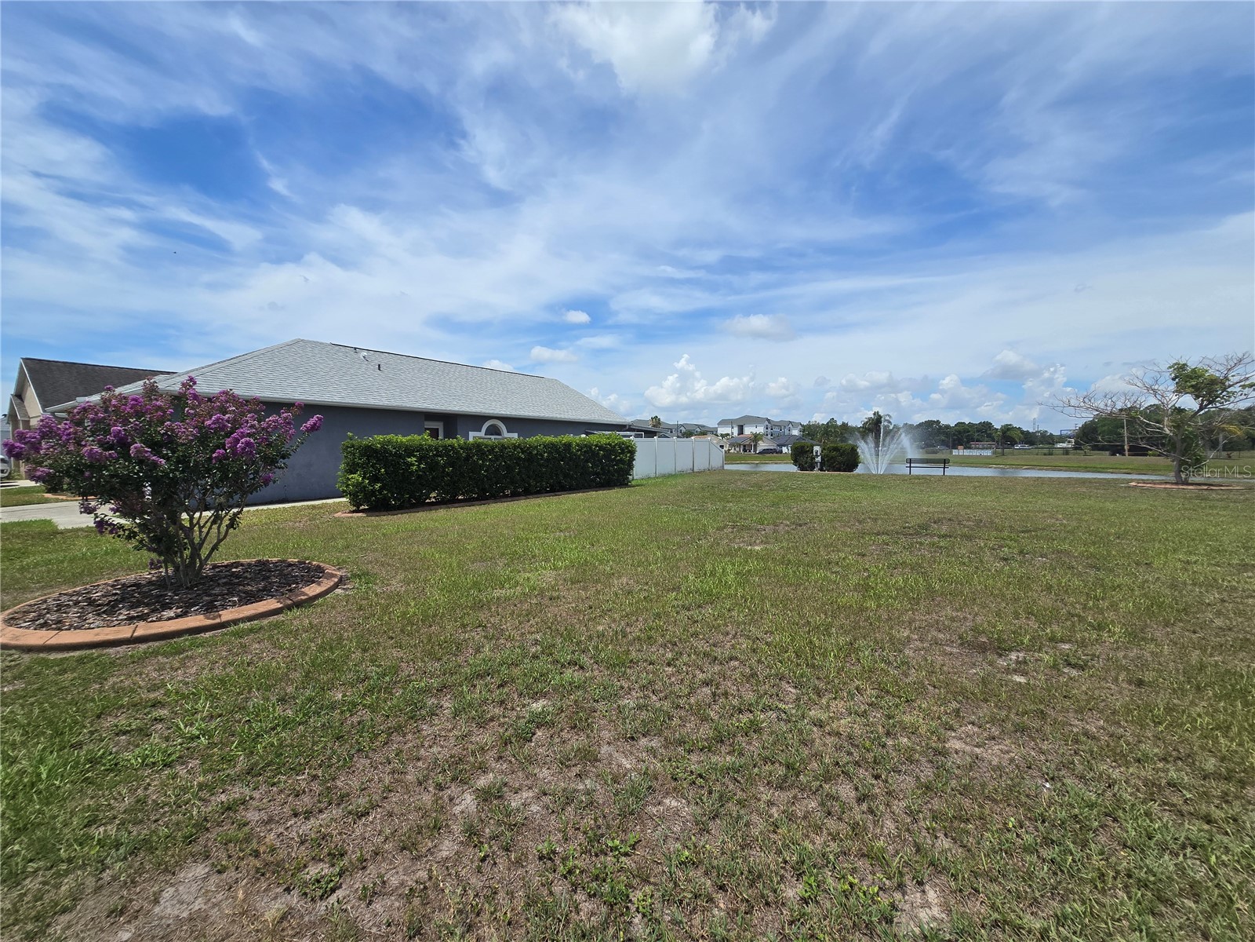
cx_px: 628
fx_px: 471
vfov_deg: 89.9
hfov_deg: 106.2
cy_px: 471
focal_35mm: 13
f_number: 2.2
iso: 50
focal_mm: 2.2
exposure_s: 1/3737
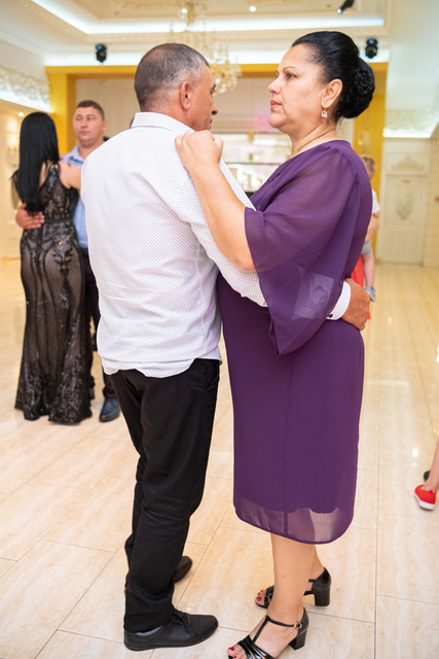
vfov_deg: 54.4
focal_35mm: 35
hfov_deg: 37.9
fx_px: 640
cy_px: 330
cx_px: 220
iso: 1600
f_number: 2
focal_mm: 23
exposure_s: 1/125
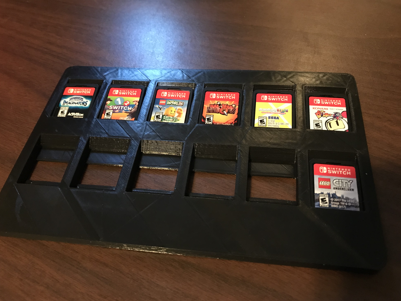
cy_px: 156
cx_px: 195
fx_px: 336
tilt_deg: -54.9
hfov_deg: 61.6
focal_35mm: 29
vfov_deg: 48.2
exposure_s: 1/4
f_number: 1.8
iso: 100
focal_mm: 3.99
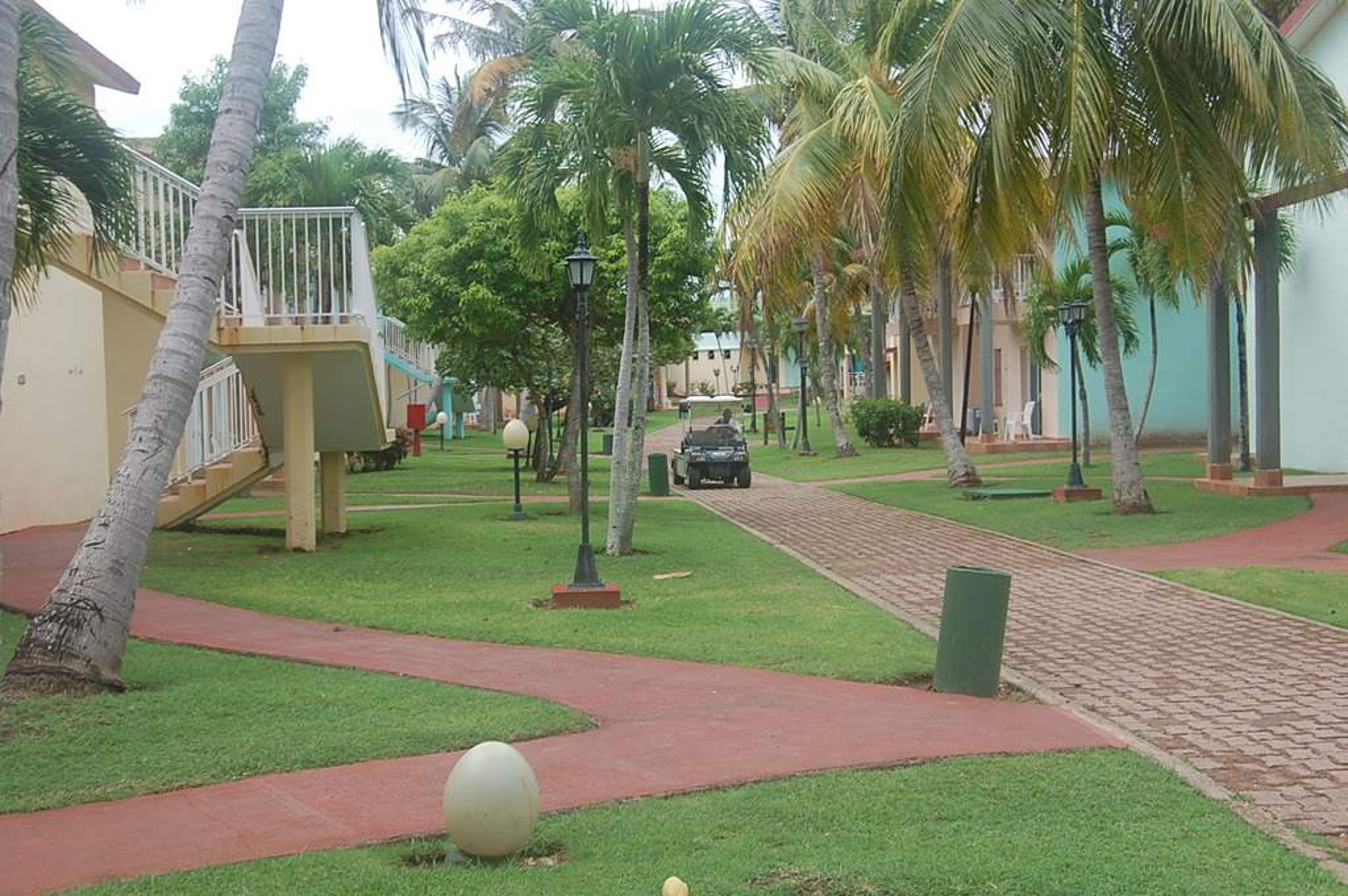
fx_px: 1796
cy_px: 448
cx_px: 674
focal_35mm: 48
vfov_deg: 28.0
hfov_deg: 41.1
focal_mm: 32
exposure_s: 1/250
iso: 200
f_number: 8
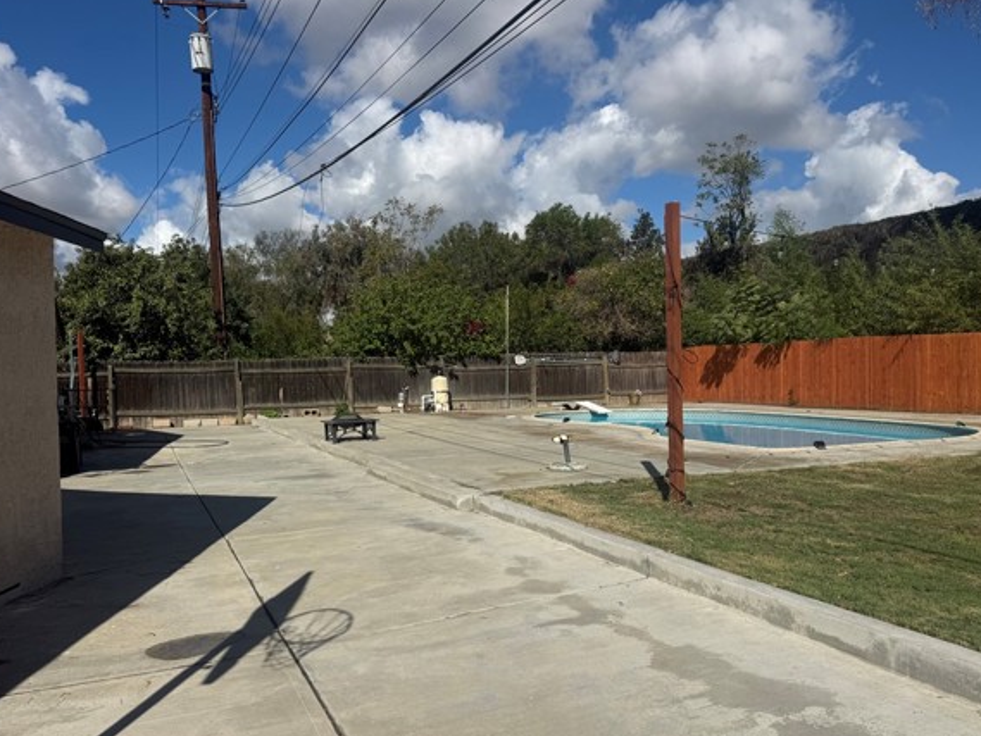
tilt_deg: -0.4
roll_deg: +1.2
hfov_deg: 65.3
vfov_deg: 51.3
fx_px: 765
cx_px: 498
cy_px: 390
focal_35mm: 27
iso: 80
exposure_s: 1/9091
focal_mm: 6.76
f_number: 1.78
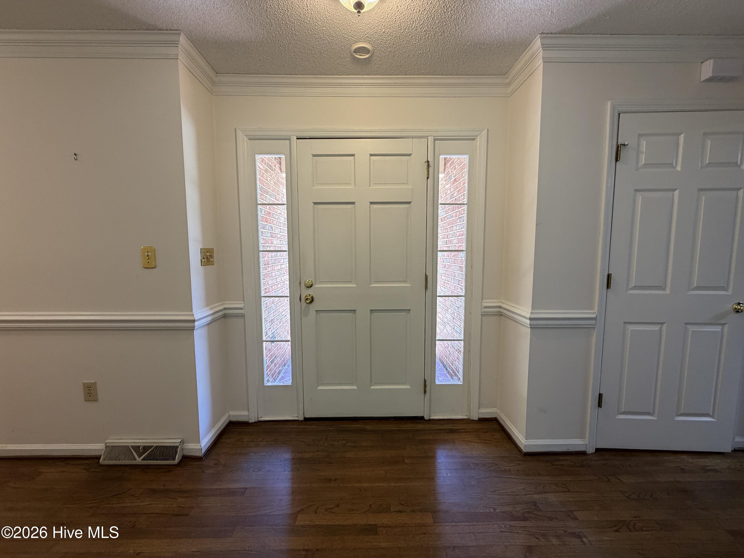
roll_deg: +0.1
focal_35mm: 14
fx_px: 301
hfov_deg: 102.1
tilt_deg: -6.0
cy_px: 279
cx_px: 372
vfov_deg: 85.7
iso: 200
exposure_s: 1/120
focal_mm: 2.22
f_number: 2.2
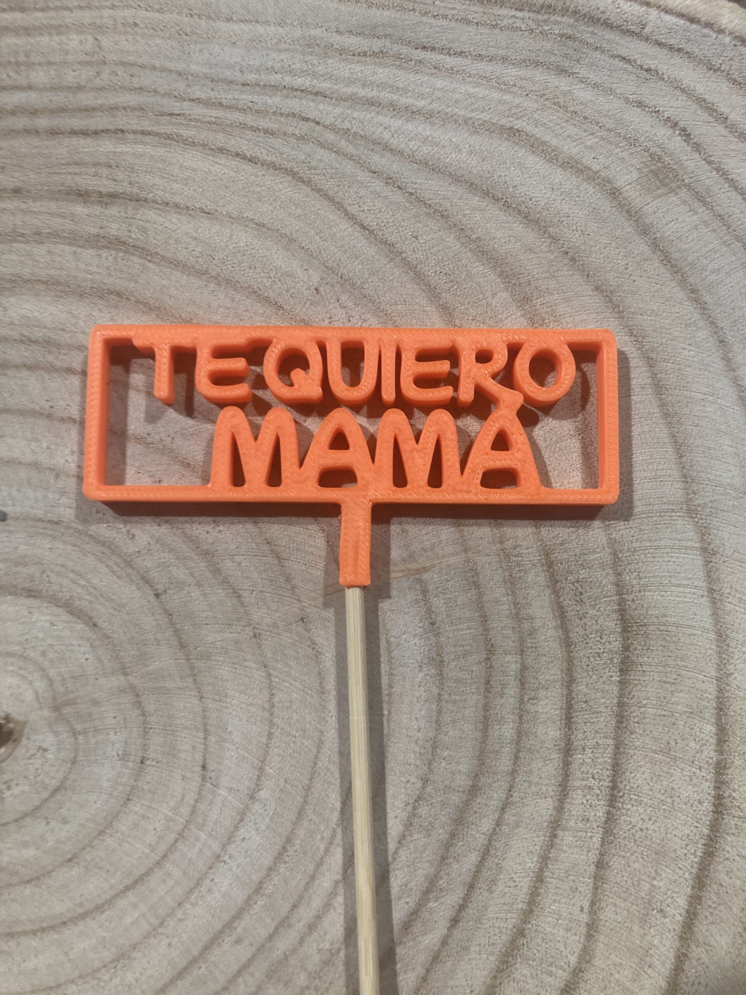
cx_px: 373
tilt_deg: -83.7
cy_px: 498
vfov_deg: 63.4
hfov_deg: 49.7
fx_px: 805
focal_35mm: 28
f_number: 1.8
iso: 64
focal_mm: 3.99
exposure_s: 1/50
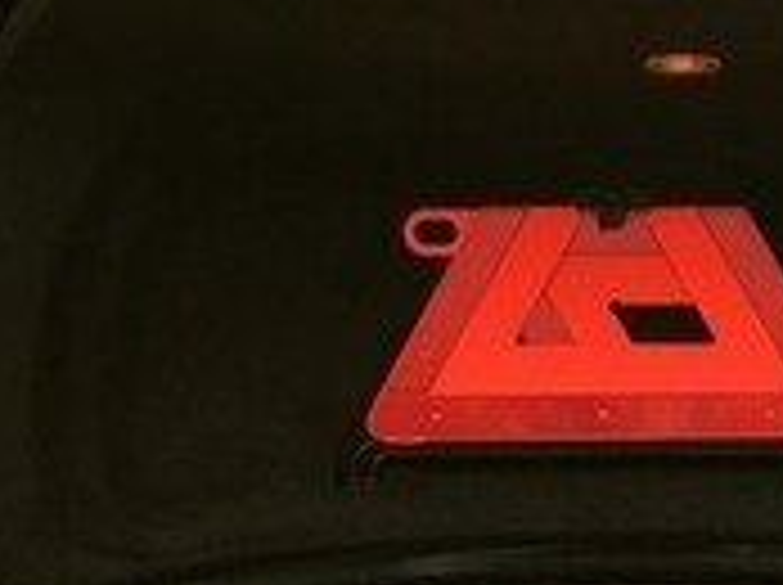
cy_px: 891
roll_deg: +0.1
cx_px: 675
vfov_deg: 12.7
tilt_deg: -5.6
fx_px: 2485
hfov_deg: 17.7
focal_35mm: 110
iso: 32
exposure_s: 1/344
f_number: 2.2
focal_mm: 4.15
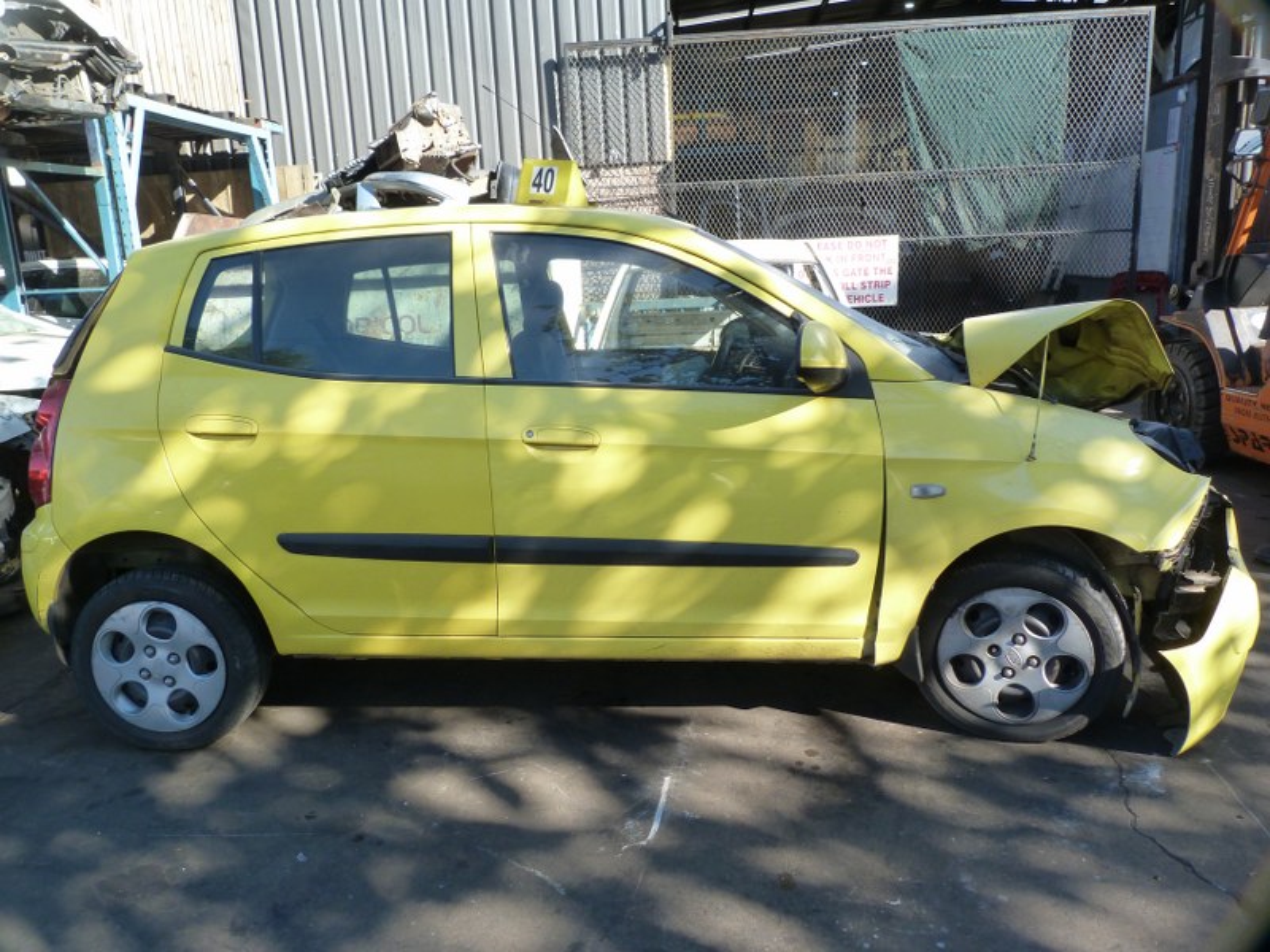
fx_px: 917
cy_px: 476
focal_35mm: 25
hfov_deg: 69.4
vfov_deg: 54.9
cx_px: 635
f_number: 4
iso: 125
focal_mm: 4.5
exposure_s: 1/100
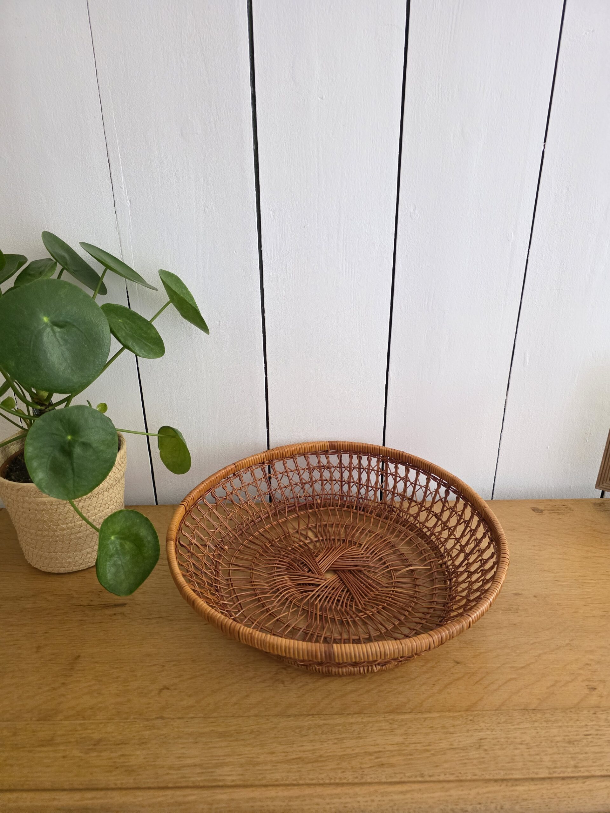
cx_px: 305
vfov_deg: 73.9
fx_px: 540
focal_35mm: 23
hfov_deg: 58.9
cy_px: 406
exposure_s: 1/60
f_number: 1.7
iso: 1600
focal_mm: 6.3
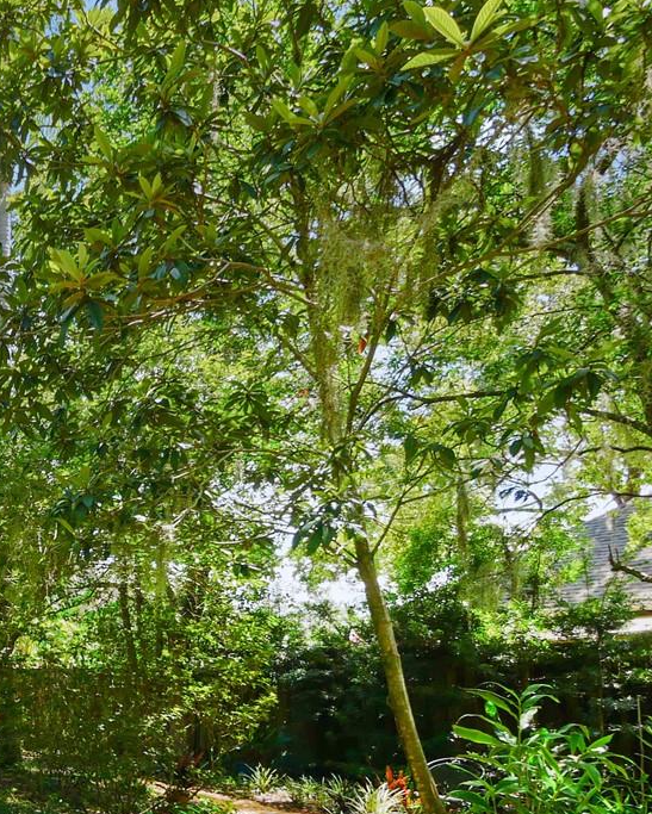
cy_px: 630
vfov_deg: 52.7
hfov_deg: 37.2
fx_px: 771
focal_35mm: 32
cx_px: -92
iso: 200
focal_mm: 7
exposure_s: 1/160
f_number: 5
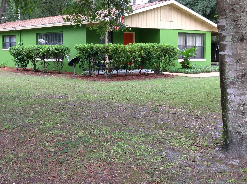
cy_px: 68
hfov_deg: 36.3
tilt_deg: +0.4
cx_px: 73
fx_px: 370
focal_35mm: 52
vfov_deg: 27.9
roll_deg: -0.6
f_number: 2.4
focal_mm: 4.28
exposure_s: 1/129
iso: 50
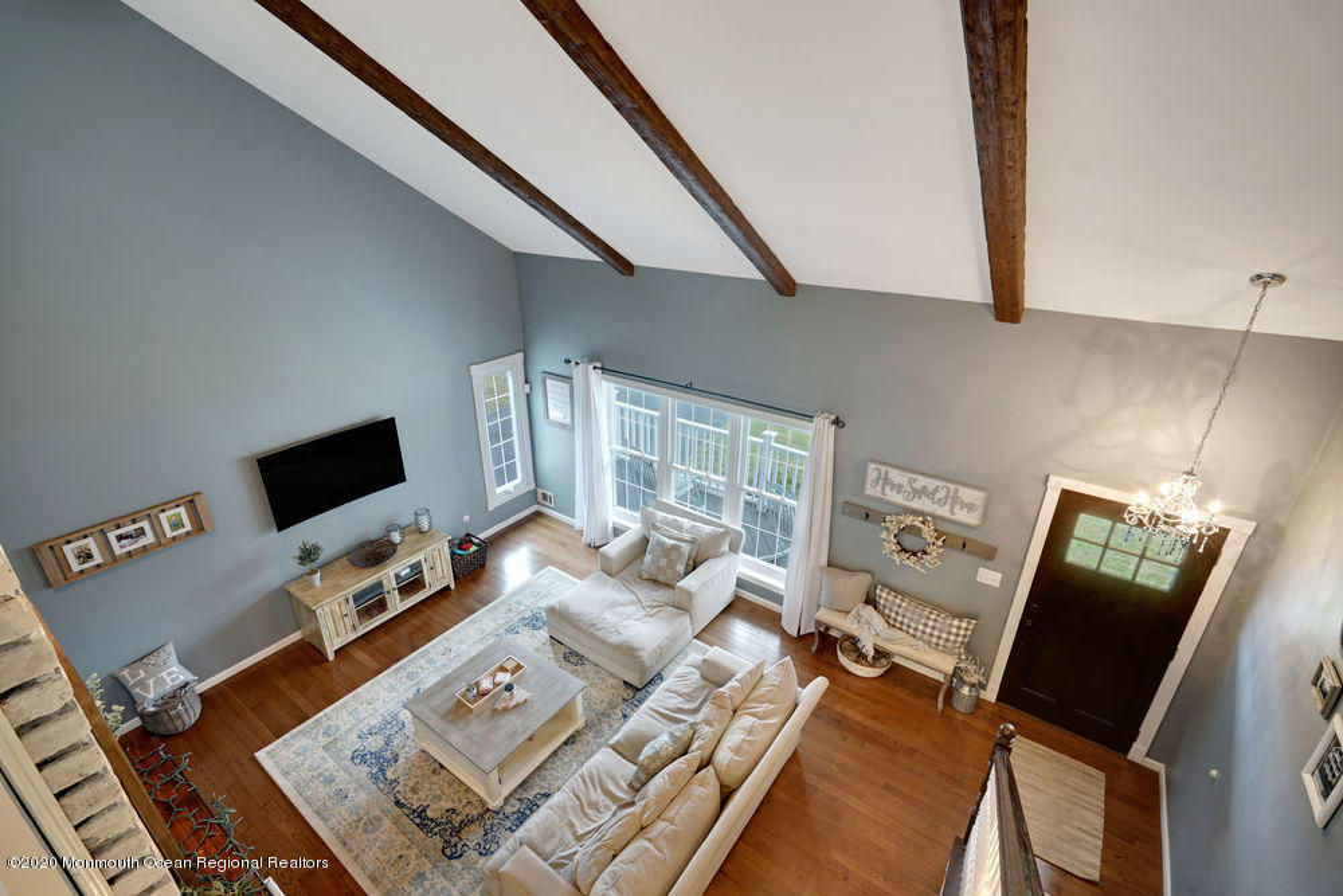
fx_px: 597
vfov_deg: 73.8
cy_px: 448
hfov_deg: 96.7
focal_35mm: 16
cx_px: 672
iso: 200
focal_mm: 16
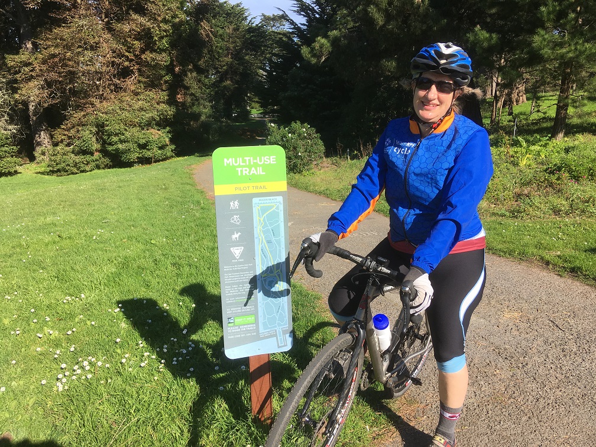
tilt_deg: -15.4
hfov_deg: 61.7
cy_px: 224
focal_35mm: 29
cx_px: 298
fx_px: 499
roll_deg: -0.7
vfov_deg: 48.2
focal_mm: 4.15
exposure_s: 1/1202
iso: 25
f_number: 2.2
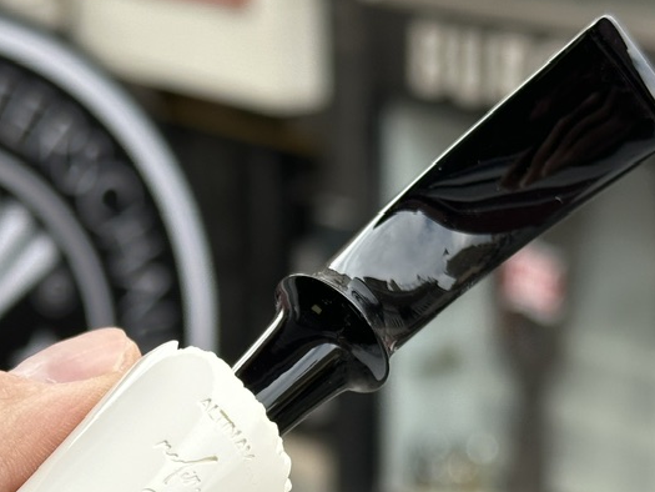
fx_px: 2214
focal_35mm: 117
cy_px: 463
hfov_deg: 16.7
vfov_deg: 12.5
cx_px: 132
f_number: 1.78
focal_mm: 6.86
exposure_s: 1/1107
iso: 64
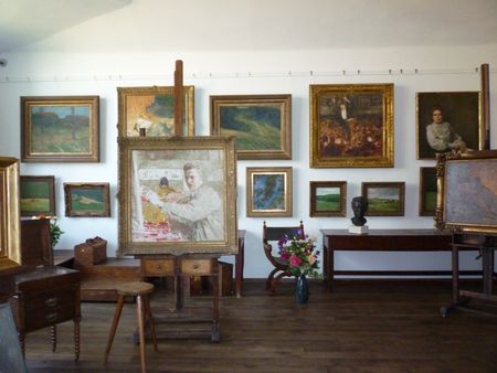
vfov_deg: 48.3
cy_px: 186
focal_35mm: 29
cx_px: 248
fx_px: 417
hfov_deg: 61.6
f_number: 3.3
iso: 500
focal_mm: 5.2
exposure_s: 1/30
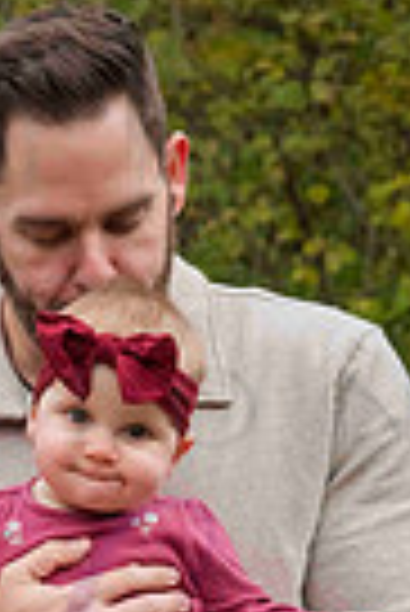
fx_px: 4788
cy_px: 567
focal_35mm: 281
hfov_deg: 4.9
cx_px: -50
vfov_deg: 7.3
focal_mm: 85
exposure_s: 1/400
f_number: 10
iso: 800
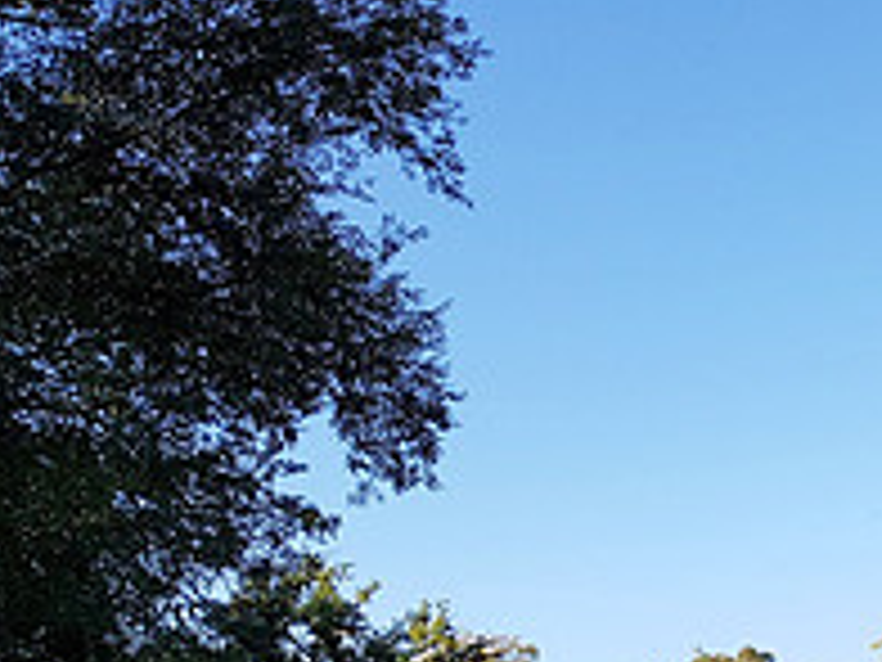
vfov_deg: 18.4
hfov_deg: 21.5
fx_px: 1962
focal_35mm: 77
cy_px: 727
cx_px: 1300
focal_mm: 4.2
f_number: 1.7
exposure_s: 1/1128
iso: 40
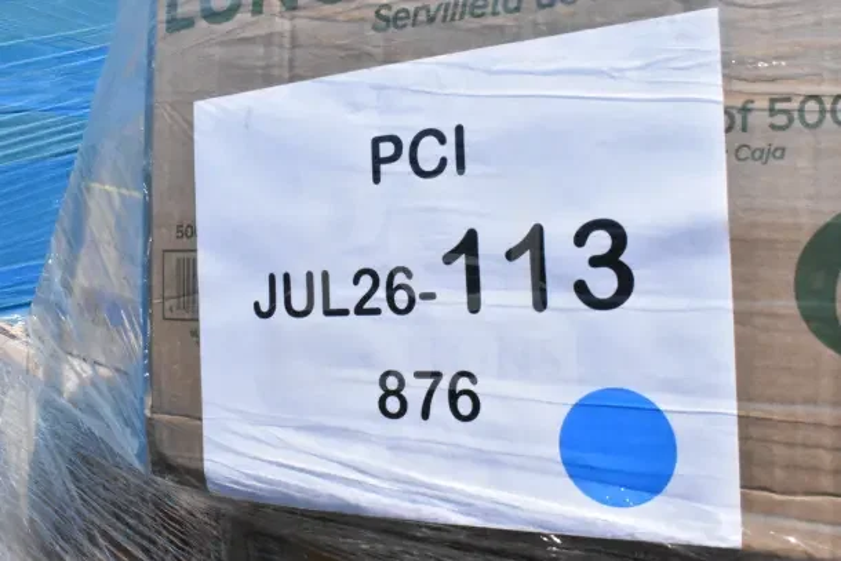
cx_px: 420
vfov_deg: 35.5
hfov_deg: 51.3
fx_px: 876
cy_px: 280
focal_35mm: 38
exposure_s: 1/2000
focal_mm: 25
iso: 6400
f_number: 22
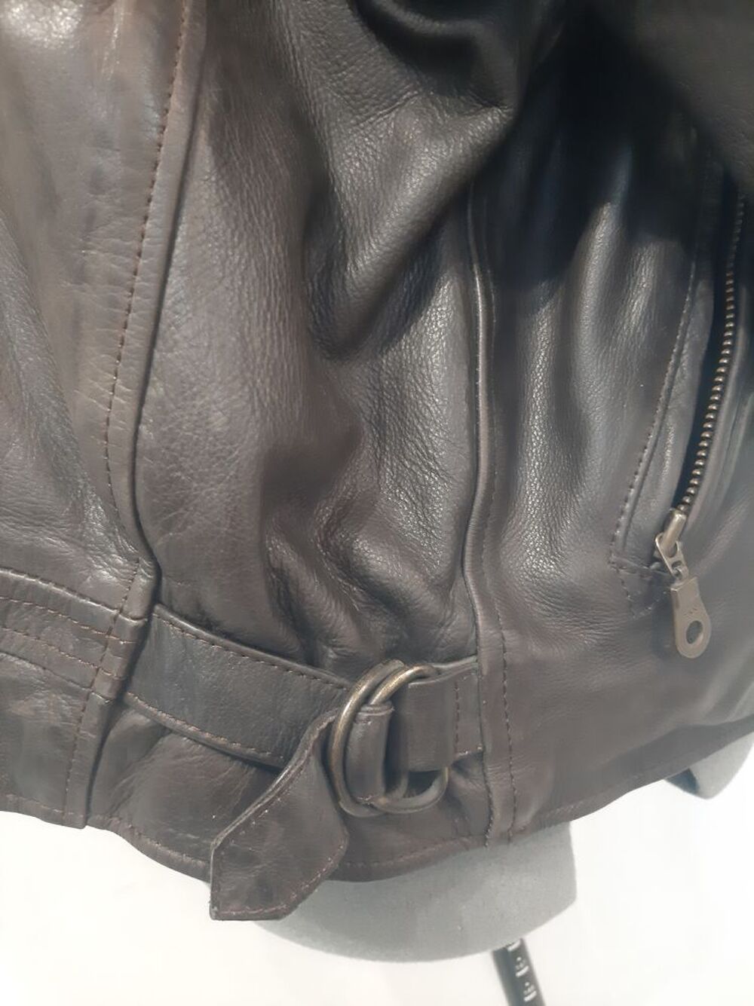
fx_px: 756
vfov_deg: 67.3
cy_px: 503
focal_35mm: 26
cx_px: 377
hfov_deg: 53.0
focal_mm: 3.93
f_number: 1.7
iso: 40
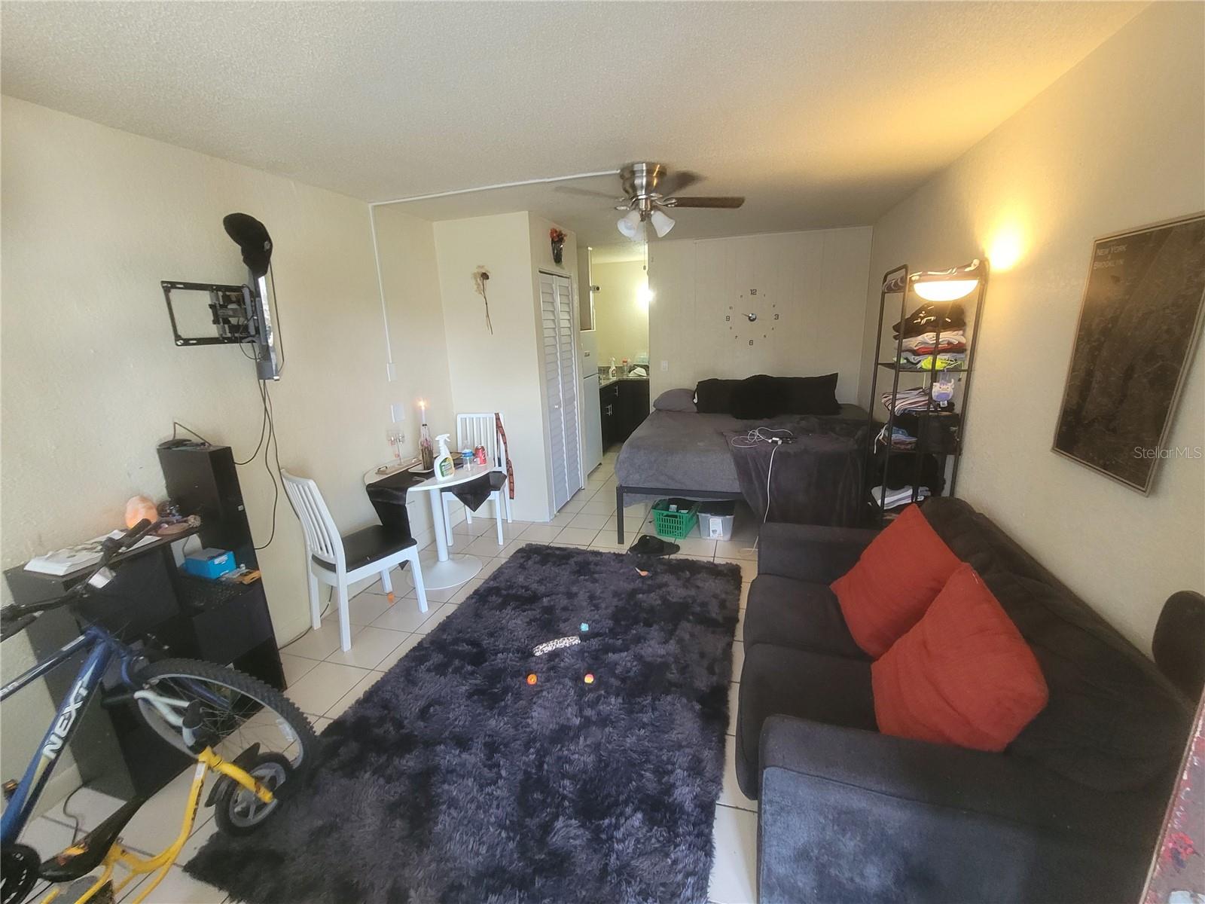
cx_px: 602
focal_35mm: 13
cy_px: 452
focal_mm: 2.2
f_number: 2.2
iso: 400
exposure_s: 1/60
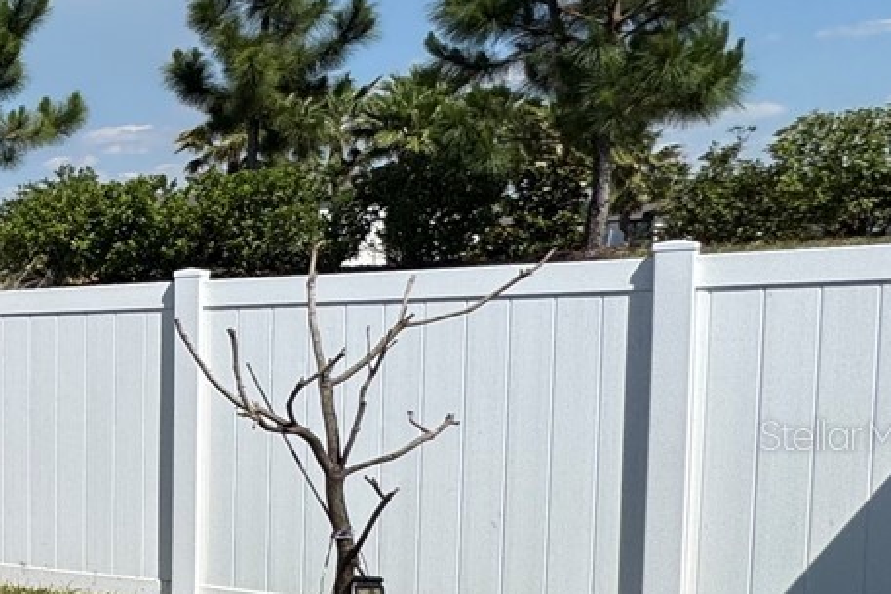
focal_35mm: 51
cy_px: 434
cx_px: -616
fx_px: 1263
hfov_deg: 24.0
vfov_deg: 26.2
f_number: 2.2
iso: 40
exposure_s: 1/2674
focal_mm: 2.22
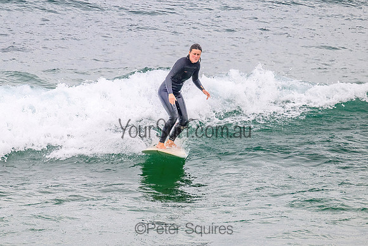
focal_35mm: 995
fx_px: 10171
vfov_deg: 1.4
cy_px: 93
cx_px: 163
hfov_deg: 2.1
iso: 1250
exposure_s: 1/2000
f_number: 11
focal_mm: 800
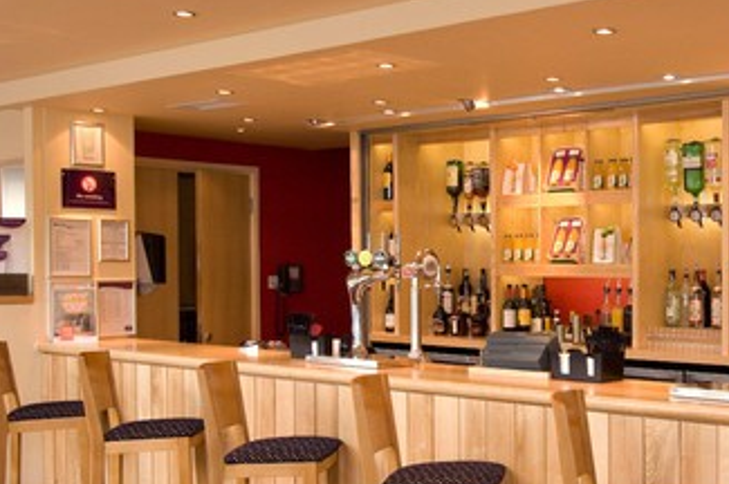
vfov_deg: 25.8
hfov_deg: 37.0
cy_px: 316
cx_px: 572
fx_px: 1052
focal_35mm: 52
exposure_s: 1/10
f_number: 8
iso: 400
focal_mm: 22
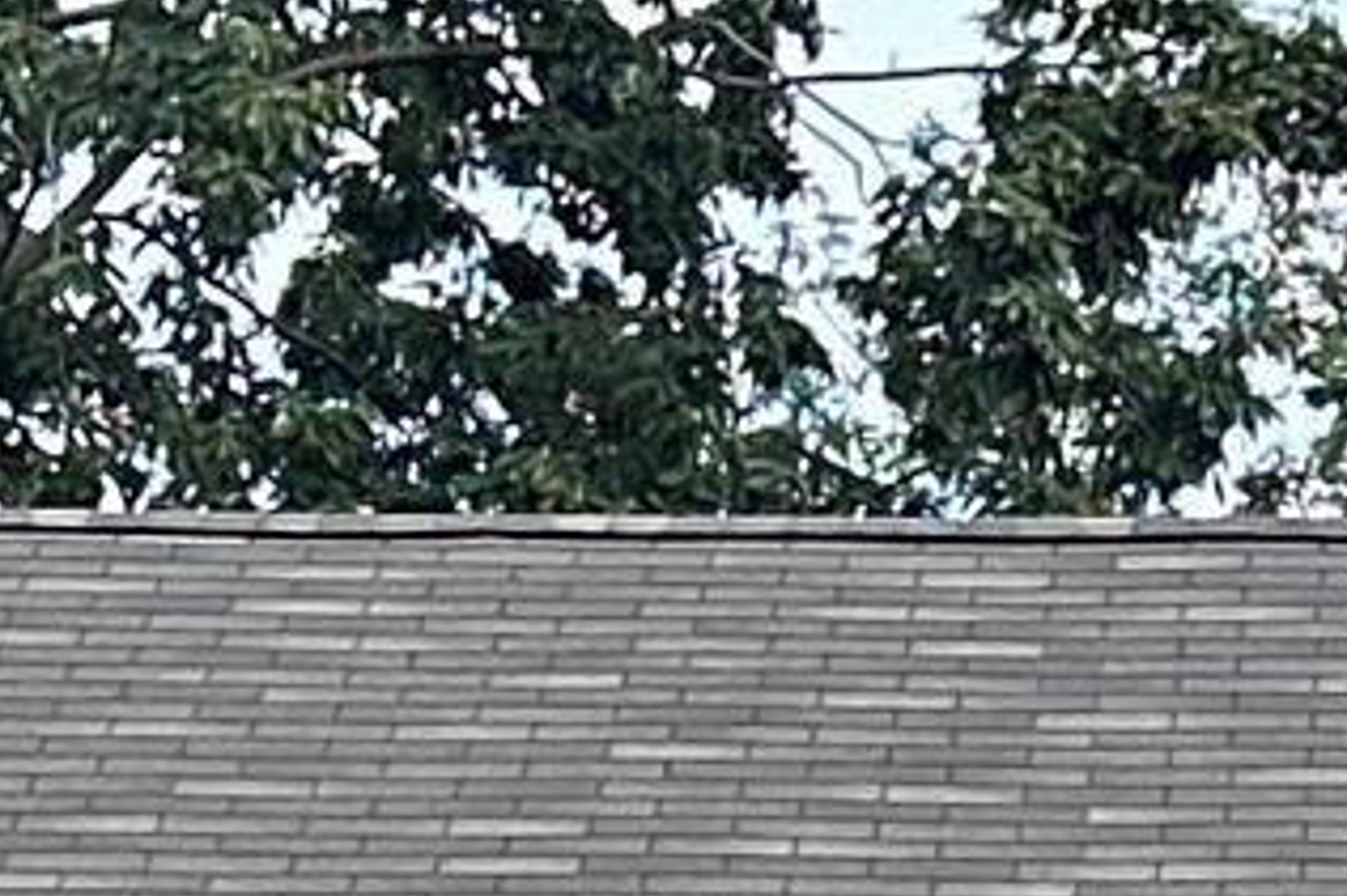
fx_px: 12079
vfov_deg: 4.1
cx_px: 1853
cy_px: 3125
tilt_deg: +1.5
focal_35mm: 323
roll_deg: +0.5
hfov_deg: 6.3
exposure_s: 1/962
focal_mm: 6.86
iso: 64
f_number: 1.78
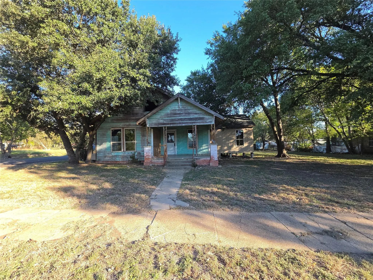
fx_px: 140
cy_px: 140
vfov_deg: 89.9
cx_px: 186
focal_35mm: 13
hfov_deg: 106.2
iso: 50
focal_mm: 2.2
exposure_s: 1/251
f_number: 2.2
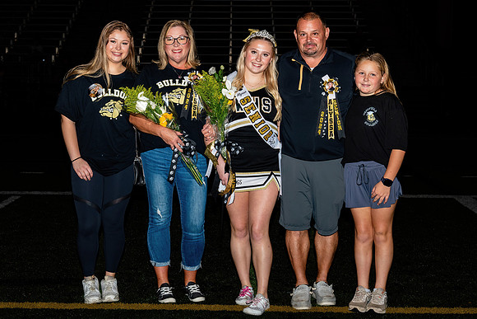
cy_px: 155
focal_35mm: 68
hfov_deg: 29.4
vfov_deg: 19.9
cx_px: 214
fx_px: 907
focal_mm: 38
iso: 320
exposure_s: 1/200
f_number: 5
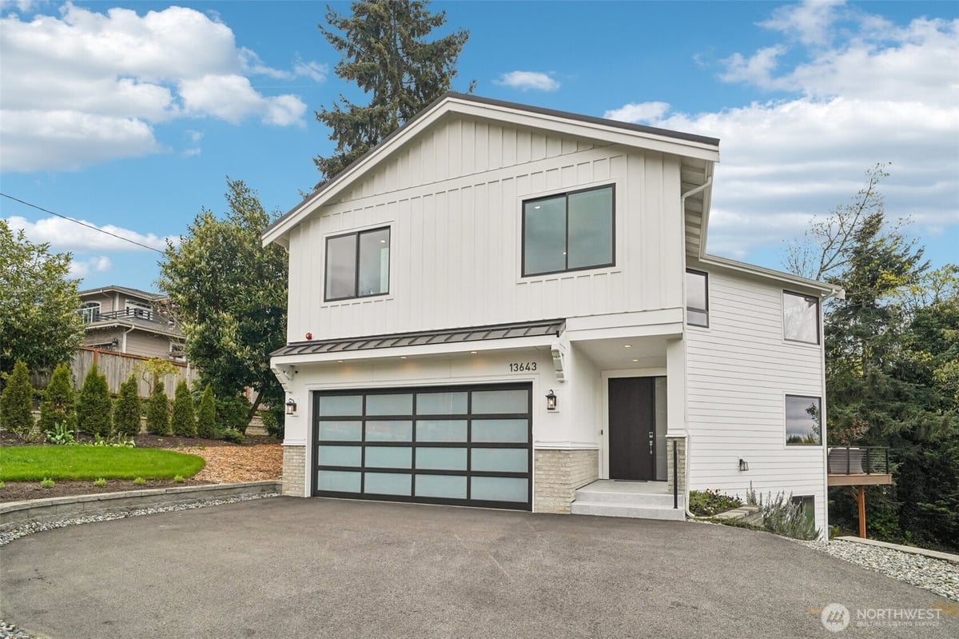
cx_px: 480
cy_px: 320
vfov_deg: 73.7
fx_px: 426
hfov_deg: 96.8
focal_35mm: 16
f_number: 8
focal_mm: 16
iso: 1600
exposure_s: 1/1600
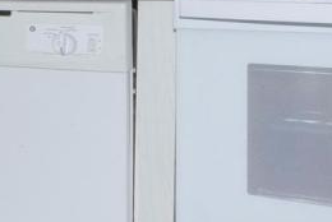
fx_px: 535
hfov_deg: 27.6
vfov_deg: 21.6
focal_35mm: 58
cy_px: -50
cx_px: -119
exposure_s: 1/60
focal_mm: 14
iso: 800
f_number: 14
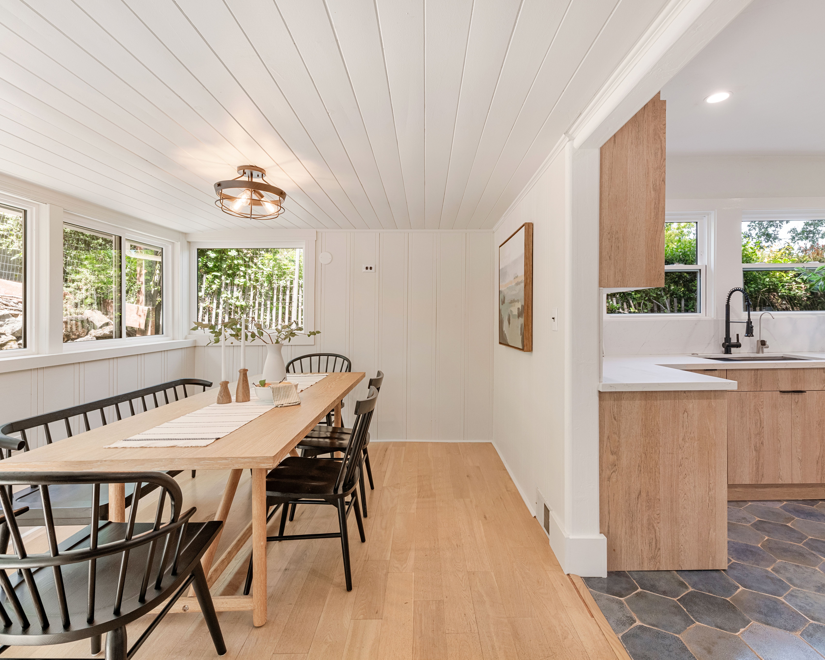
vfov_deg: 80.4
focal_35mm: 16
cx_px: 437
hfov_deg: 93.0
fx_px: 391
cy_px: 331
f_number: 10
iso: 500
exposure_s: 1/25
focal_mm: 14
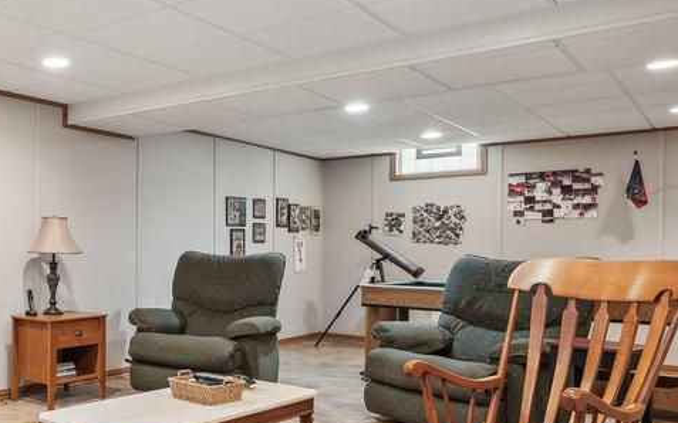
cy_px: 248
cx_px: 30
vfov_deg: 36.2
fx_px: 647
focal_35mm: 35
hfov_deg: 47.7
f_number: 7.1
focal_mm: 16
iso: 640
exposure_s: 1/6
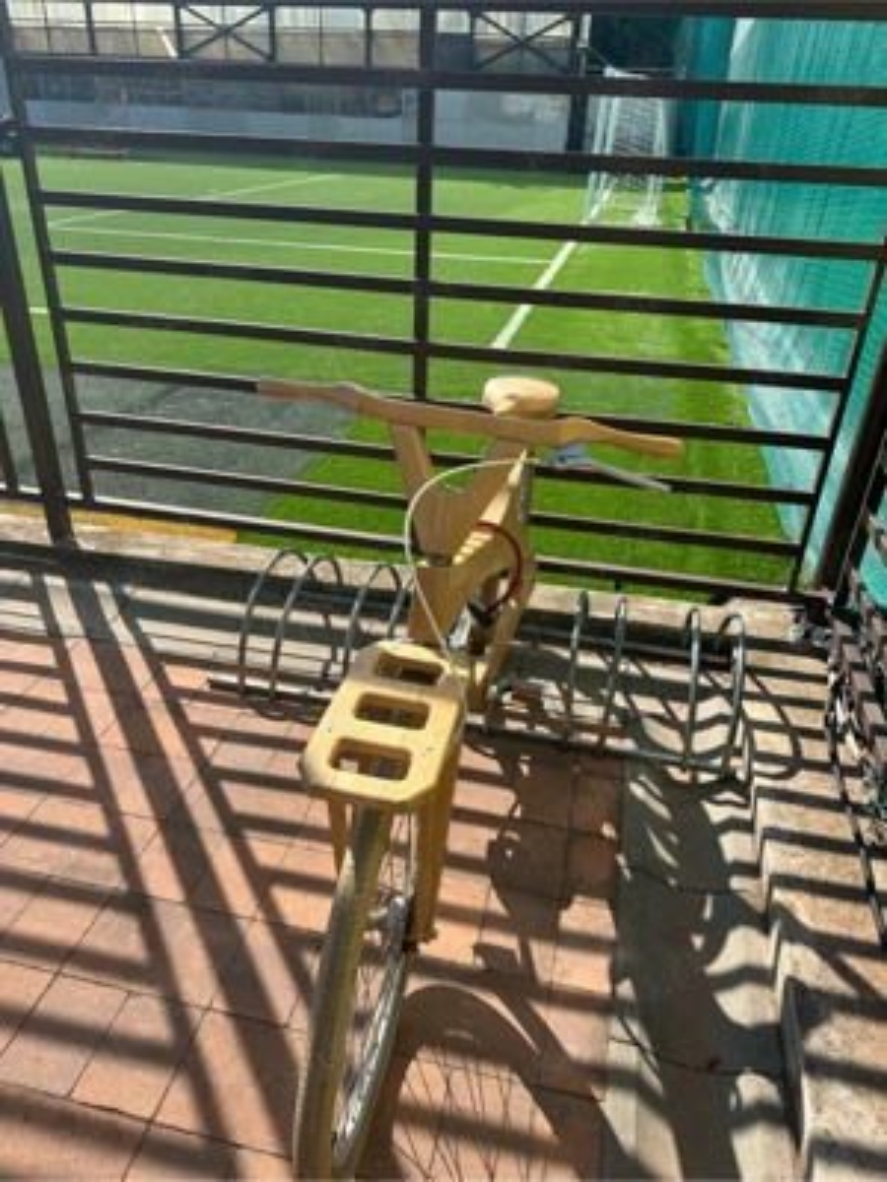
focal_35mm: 24
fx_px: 820
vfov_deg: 71.6
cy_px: 591
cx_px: 444
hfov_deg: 56.8
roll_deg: -4.4
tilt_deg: -29.9
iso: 80
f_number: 1.78
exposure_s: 1/2967
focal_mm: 6.86
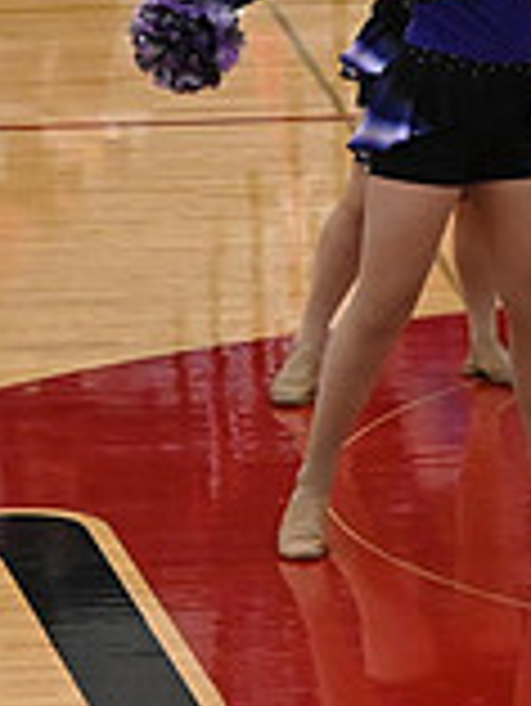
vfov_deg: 4.5
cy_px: 83
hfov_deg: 3.4
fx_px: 8926
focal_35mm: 437
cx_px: 1292
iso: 6400
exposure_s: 1/400
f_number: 4
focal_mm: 82
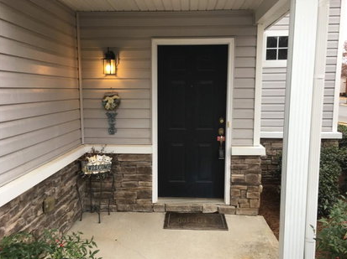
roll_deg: -0.7
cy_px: 127
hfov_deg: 60.0
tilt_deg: -5.4
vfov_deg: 46.7
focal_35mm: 30
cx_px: 176
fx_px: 300
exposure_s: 1/120
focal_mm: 4.15
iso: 40
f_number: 2.2
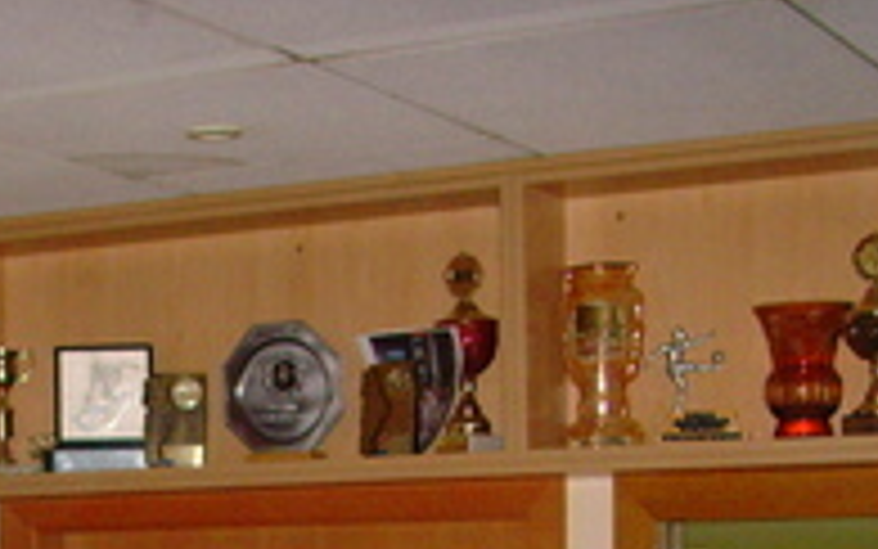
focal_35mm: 106
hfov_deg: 19.0
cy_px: 839
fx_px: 2537
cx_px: -45
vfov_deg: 11.8
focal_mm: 6.6
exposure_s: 1/45
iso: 320
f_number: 3.5
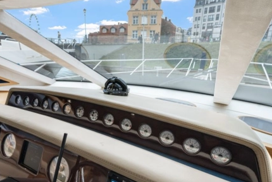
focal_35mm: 23
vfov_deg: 55.1
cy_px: 98
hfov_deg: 75.6
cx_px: 114
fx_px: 174
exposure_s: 1/250
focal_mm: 18
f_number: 6.3
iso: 1250
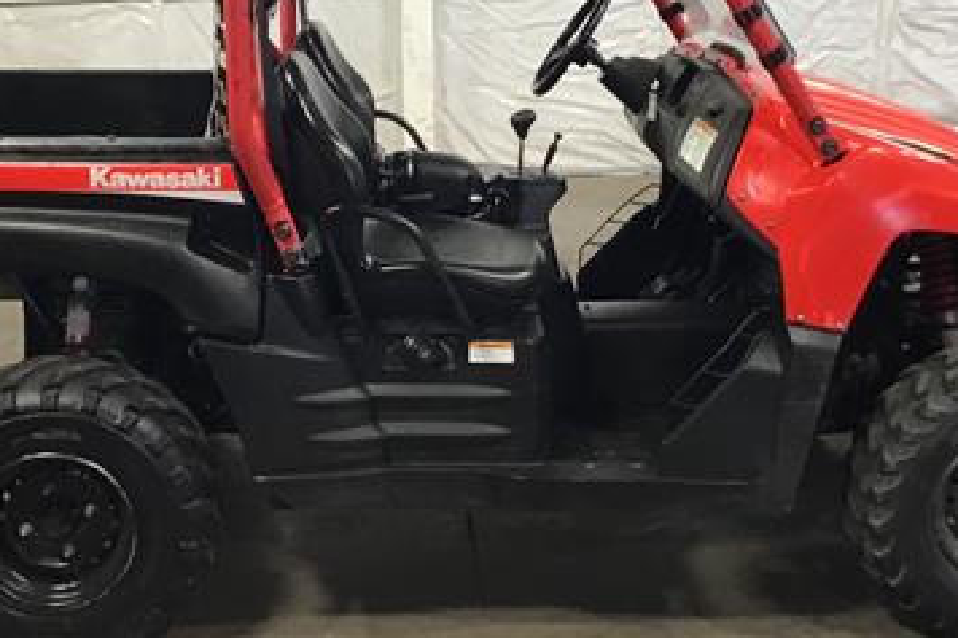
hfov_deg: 34.5
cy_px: 164
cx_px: 468
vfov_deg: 23.1
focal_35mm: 58
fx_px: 1543
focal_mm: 3.3
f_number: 2.4
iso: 80
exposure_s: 1/30
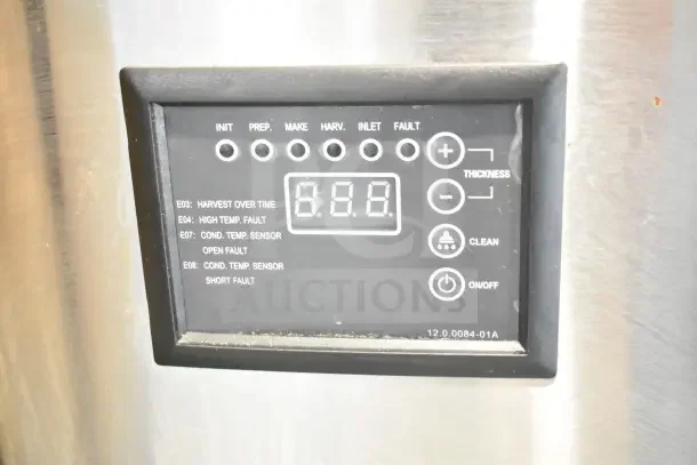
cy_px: 232
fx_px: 988
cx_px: 348
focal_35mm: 51
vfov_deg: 26.5
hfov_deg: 38.9
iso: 7200
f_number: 4.5
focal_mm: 34
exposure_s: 1/50
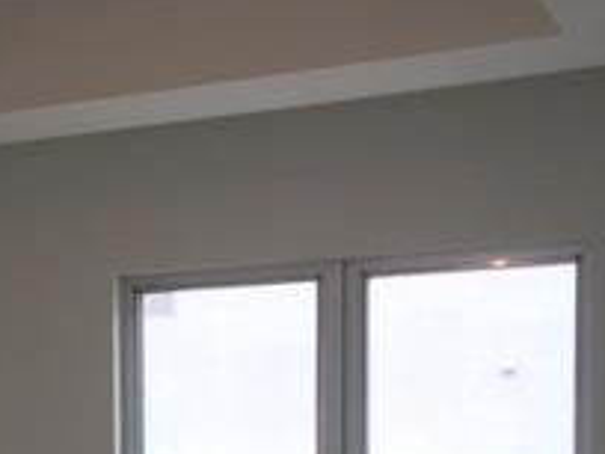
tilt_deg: -3.3
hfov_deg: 20.9
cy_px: 540
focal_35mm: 91
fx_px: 1590
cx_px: 12
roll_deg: +0.7
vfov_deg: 15.7
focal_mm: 4.15
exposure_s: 1/60
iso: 50
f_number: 2.2
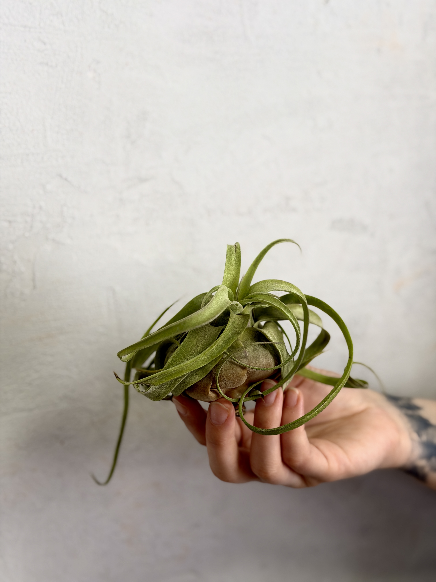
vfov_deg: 39.7
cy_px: 291
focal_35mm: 48
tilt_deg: -13.8
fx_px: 806
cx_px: 218
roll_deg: -1.8
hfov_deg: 30.3
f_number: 1.78
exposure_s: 1/158
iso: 50
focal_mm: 6.76
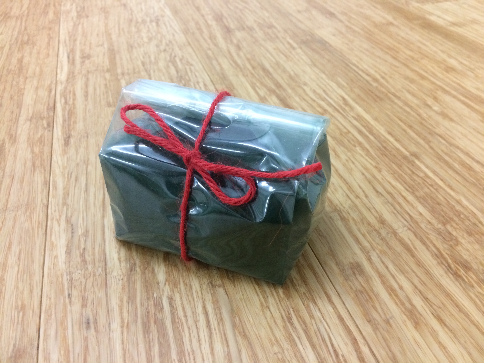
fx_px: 405
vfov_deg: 48.2
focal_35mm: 29
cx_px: 242
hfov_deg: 61.7
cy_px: 182
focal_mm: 4.15
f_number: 2.2
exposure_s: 1/25
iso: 250
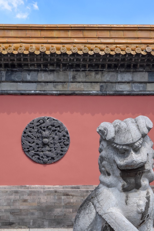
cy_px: 116
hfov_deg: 16.6
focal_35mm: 82
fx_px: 529
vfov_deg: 24.6
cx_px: 77
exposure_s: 1/1000
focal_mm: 55
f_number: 5.6
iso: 400
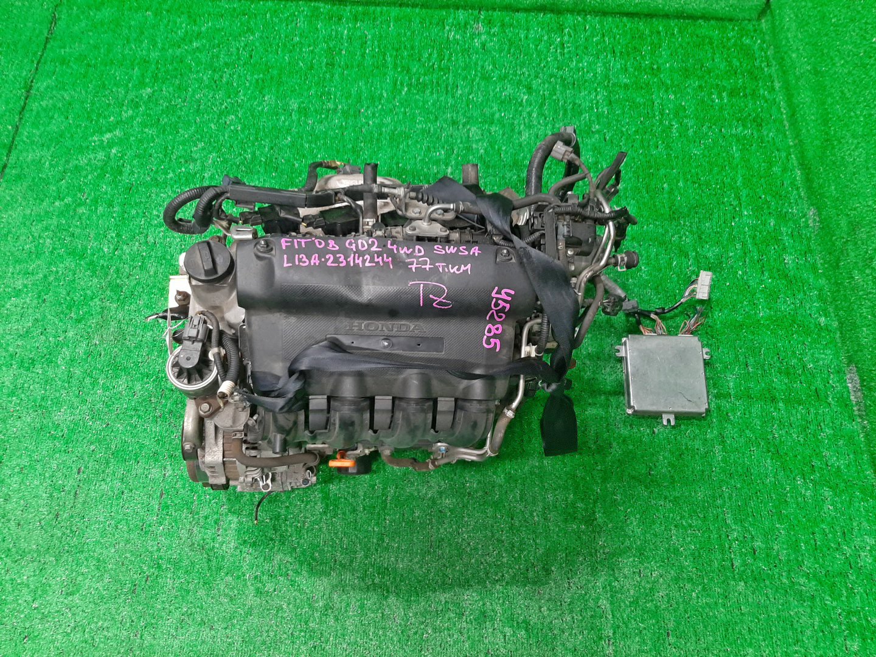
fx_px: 658
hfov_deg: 67.3
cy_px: 328
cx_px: 438
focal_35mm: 26
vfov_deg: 53.1
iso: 171
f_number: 1.7
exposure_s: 1/50
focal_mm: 3.93
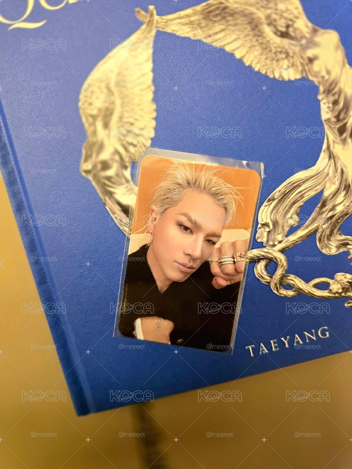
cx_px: 176
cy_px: 234
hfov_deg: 58.9
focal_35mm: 23
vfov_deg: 73.9
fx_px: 312
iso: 2000
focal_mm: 6.3
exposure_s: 1/120
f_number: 1.7
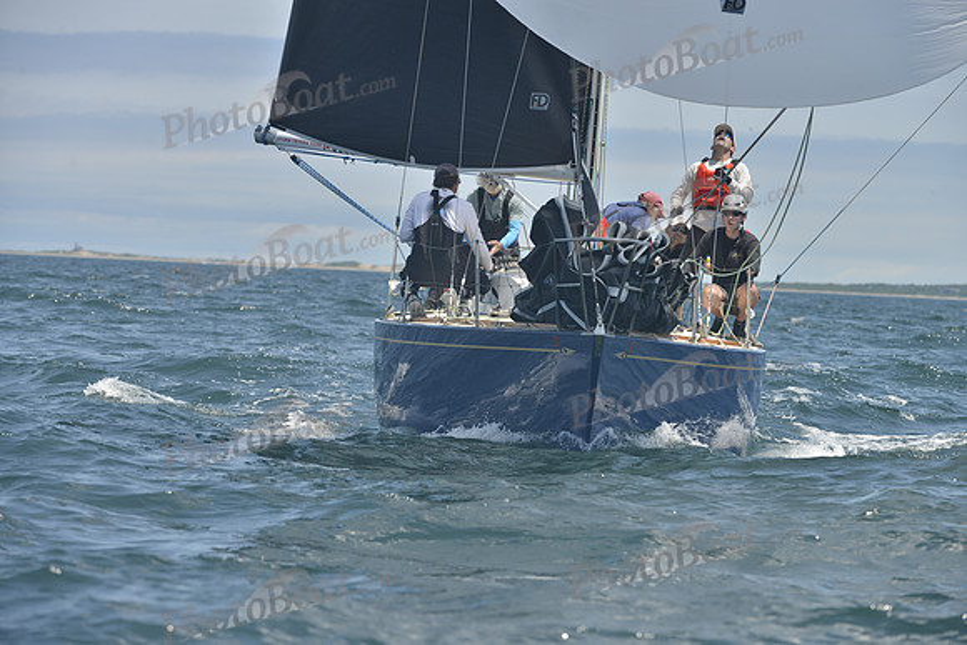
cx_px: 484
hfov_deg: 9.8
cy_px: 322
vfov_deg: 6.5
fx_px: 5642
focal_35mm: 210
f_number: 8
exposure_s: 1/800
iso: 280
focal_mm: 210
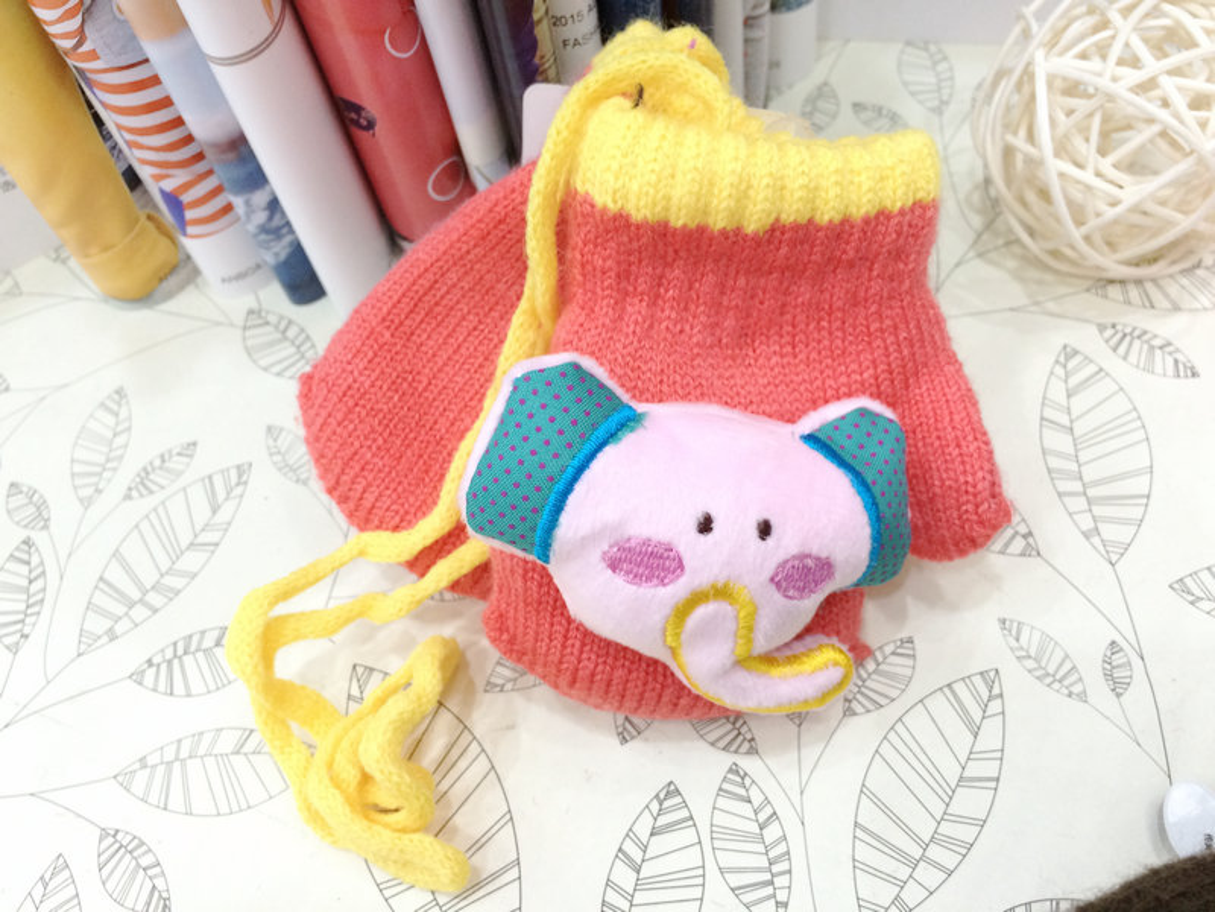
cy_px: 456
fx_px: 1018
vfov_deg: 48.2
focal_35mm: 29
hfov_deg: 61.7
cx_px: 608
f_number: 2.2
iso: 80
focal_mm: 4.15
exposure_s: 1/33
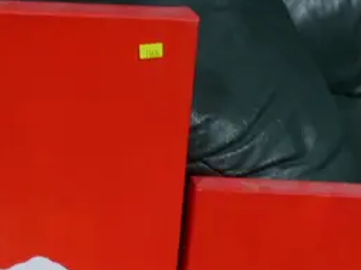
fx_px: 1261
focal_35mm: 121
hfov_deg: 16.3
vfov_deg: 11.2
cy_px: 510
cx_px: 213
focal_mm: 15
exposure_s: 1/60
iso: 200
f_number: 3.6
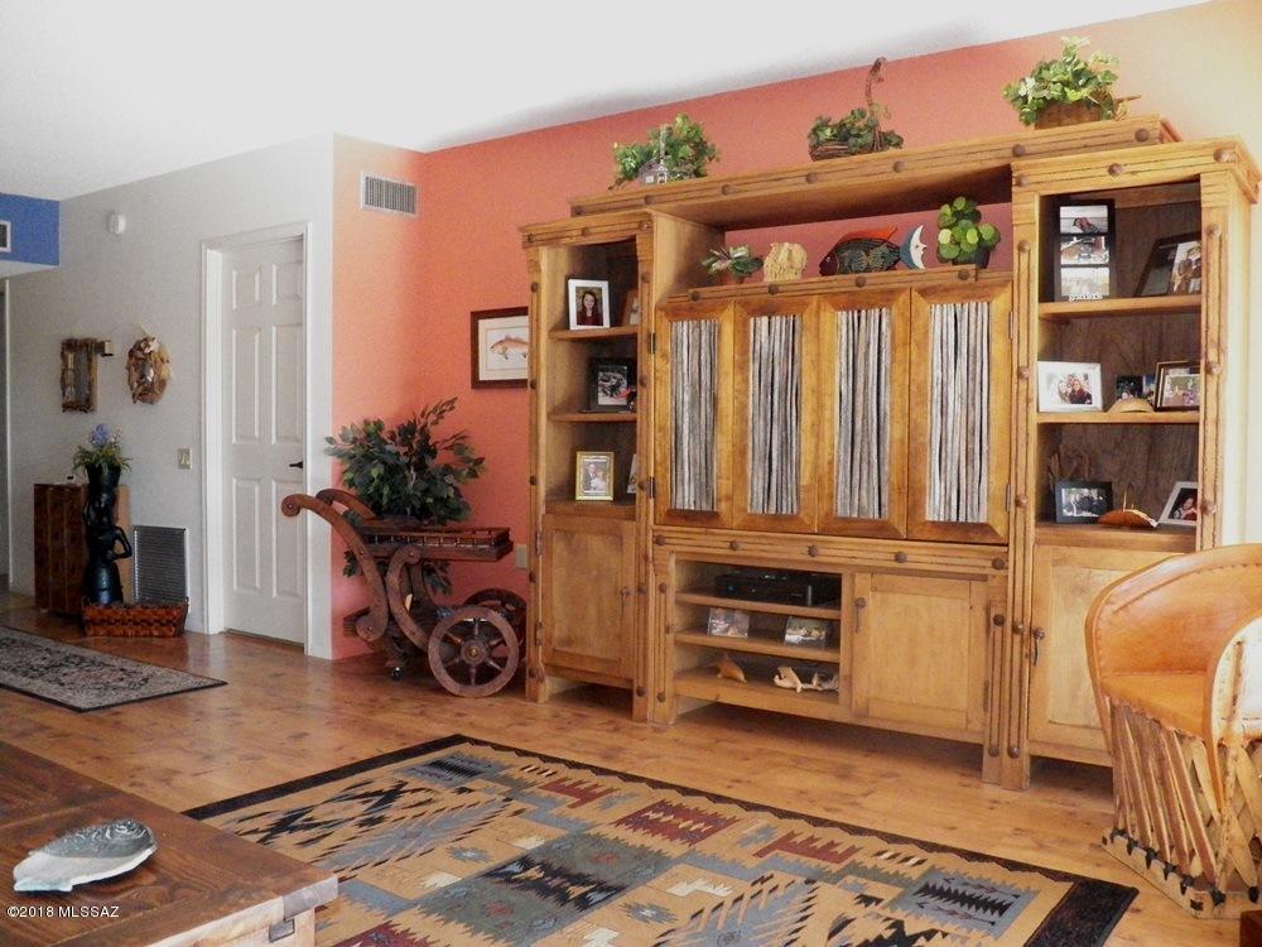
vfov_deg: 45.4
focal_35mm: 31
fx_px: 1130
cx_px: 631
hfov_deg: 58.4
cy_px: 474
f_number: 2.8
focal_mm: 5.5
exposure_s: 1/400
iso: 1600
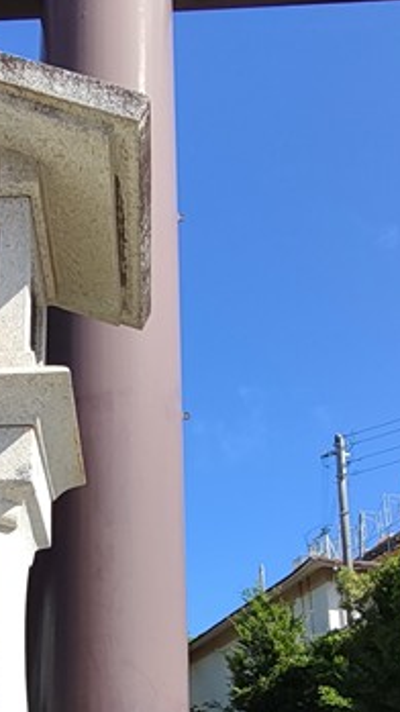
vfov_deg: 41.3
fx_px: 906
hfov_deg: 24.6
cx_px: 100
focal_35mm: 48
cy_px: 555
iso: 50
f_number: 2.2
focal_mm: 1.67
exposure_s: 1/810
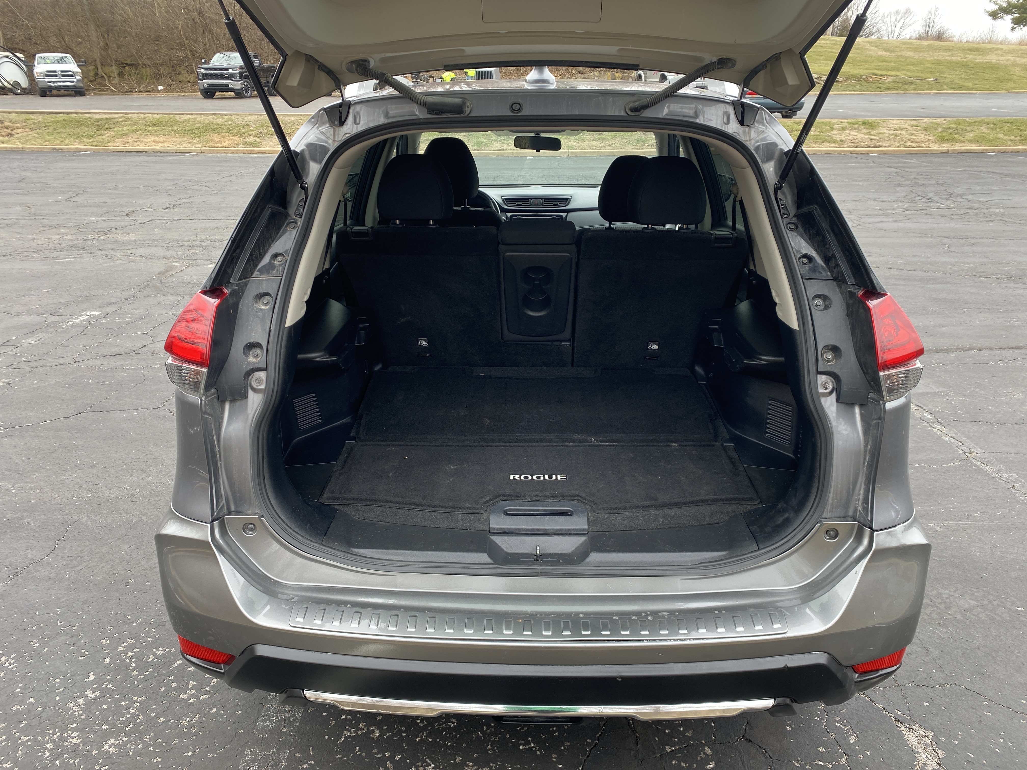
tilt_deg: -20.3
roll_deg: -2.3
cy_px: 385
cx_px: 514
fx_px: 771
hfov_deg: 67.3
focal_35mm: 26
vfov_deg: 53.1
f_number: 1.8
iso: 32
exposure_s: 1/122
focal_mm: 4.25
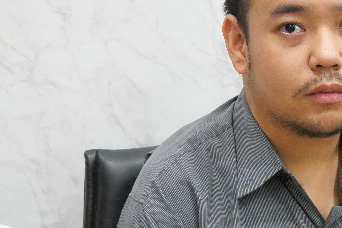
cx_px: 293
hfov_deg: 22.0
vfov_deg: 15.0
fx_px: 865
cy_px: 77
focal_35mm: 91
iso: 3200
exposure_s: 1/40
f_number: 4.1
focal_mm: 20
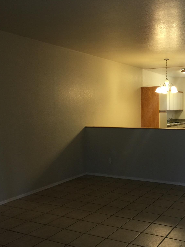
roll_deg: -0.3
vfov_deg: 47.9
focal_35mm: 39
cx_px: 144
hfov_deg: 35.8
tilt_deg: -2.2
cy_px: 123
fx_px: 278
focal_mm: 4.15
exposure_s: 1/15
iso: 64
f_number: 2.2
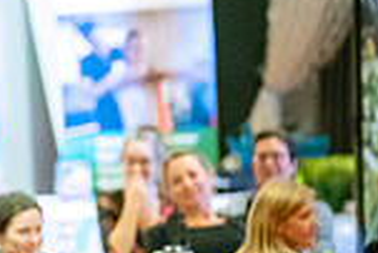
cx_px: -258
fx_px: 5171
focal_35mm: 492
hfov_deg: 4.2
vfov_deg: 2.8
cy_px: 147
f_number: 2.8
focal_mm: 128
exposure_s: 1/200
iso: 40000
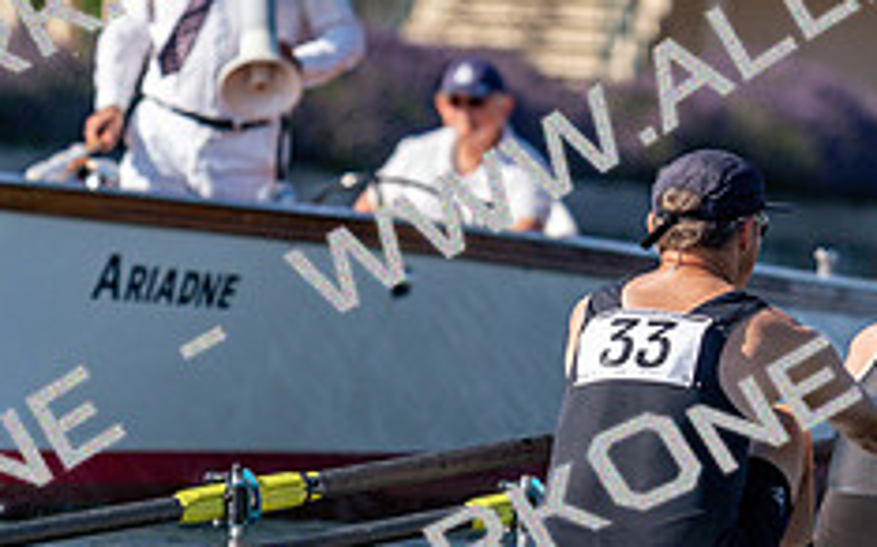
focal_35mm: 819
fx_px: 19566
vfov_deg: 1.6
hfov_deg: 2.6
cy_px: 324
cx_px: 750
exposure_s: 1/1600
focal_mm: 324
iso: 250
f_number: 6.3
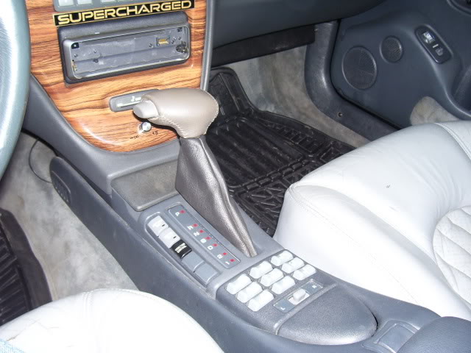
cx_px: 236
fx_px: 463
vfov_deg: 41.8
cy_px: 176
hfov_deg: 54.0
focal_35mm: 34
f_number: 2.7
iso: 80
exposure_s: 1/60
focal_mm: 5.6
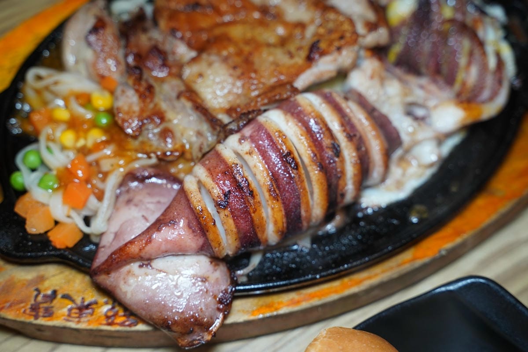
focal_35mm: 63
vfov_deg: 21.6
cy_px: 176
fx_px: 924
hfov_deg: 31.9
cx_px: 264
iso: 500
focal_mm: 63
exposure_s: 1/80
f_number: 4
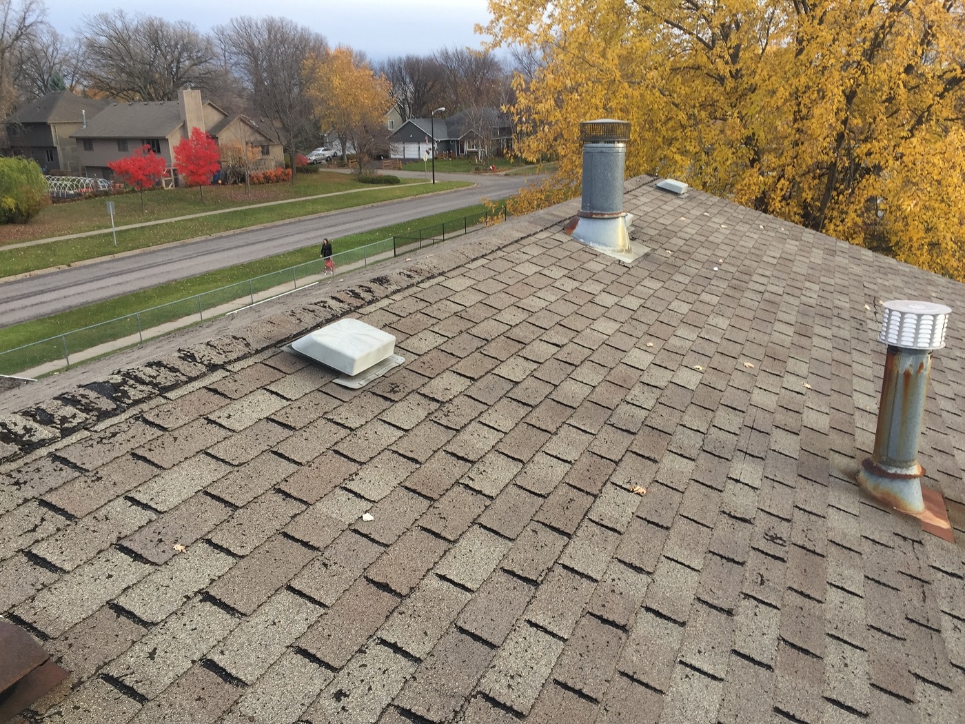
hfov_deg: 61.7
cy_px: 362
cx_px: 482
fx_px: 808
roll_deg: +2.2
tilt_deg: -17.4
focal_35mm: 29
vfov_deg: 48.2
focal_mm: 4.15
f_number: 2.2
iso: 32
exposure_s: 1/120
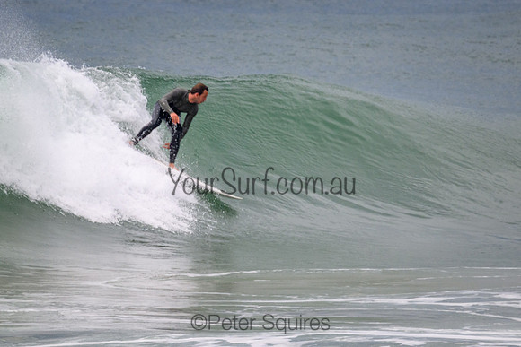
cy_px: 143
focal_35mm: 1099
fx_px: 15902
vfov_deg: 1.3
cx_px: 233
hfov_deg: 1.9
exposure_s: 1/2000
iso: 1100
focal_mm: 800
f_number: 11
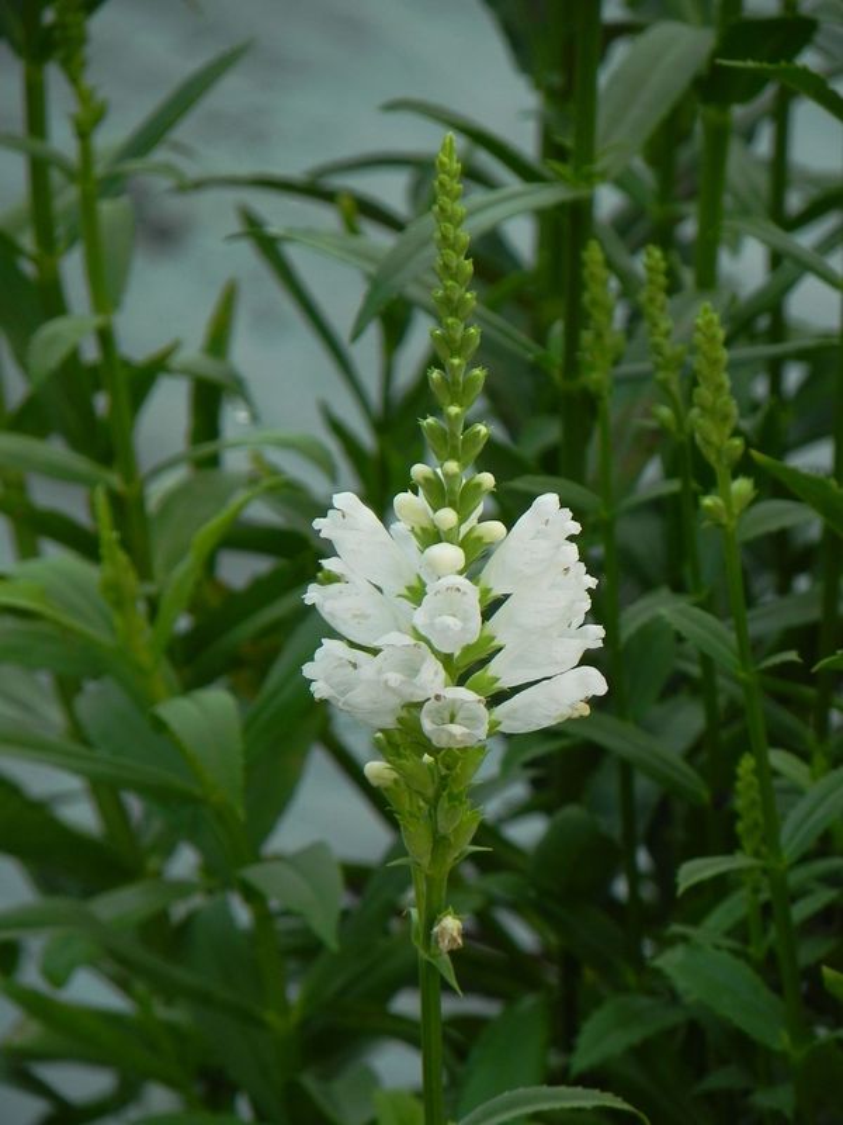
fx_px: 15618
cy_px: 562
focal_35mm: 481
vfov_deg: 4.1
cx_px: 422
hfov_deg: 3.1
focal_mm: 85.6
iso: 160
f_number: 5
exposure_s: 1/60
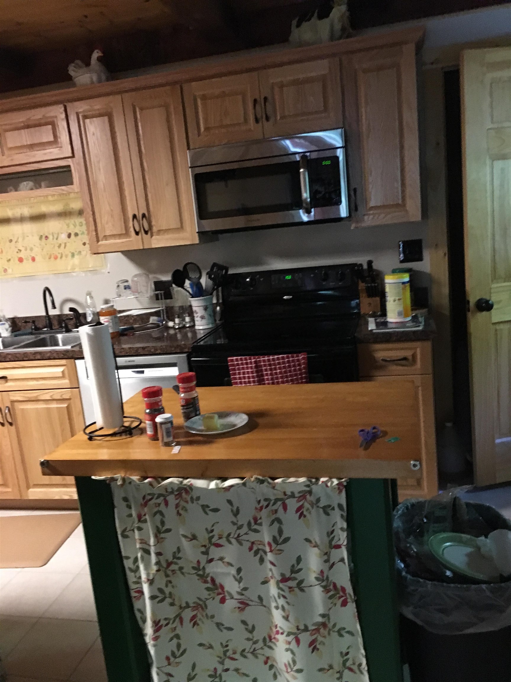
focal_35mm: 29
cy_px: 341
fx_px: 571
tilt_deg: -8.9
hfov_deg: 48.2
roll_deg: +6.5
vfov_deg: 61.7
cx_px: 256
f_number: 2.2
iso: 320
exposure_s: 1/15
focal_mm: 4.15
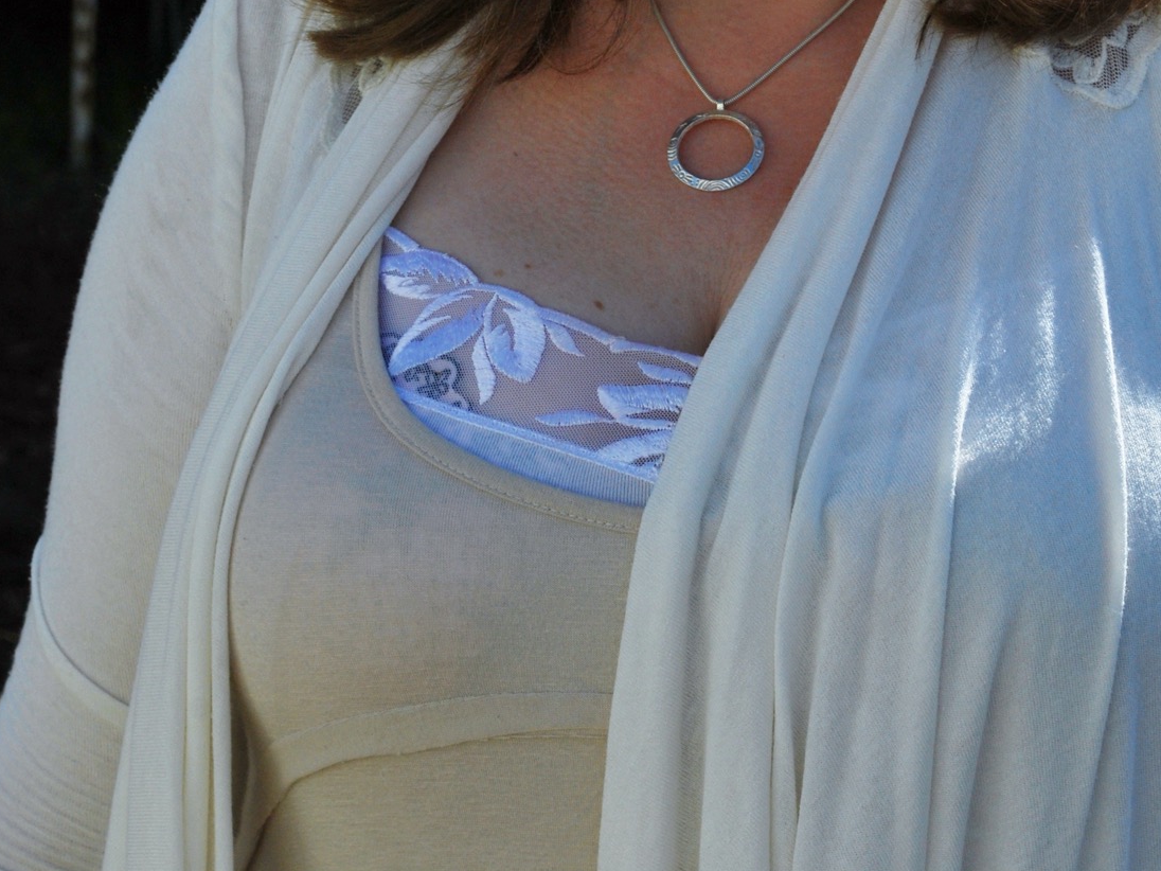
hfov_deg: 13.6
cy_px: -129
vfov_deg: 10.1
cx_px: 685
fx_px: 4859
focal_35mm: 145
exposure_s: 1/640
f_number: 13
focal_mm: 55
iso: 200
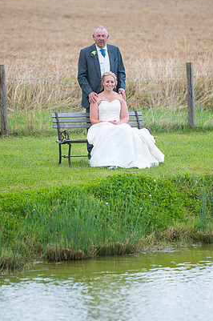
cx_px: 104
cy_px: 142
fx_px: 1549
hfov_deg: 7.9
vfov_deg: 11.8
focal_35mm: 174
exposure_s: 1/1000
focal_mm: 155
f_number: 4
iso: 400
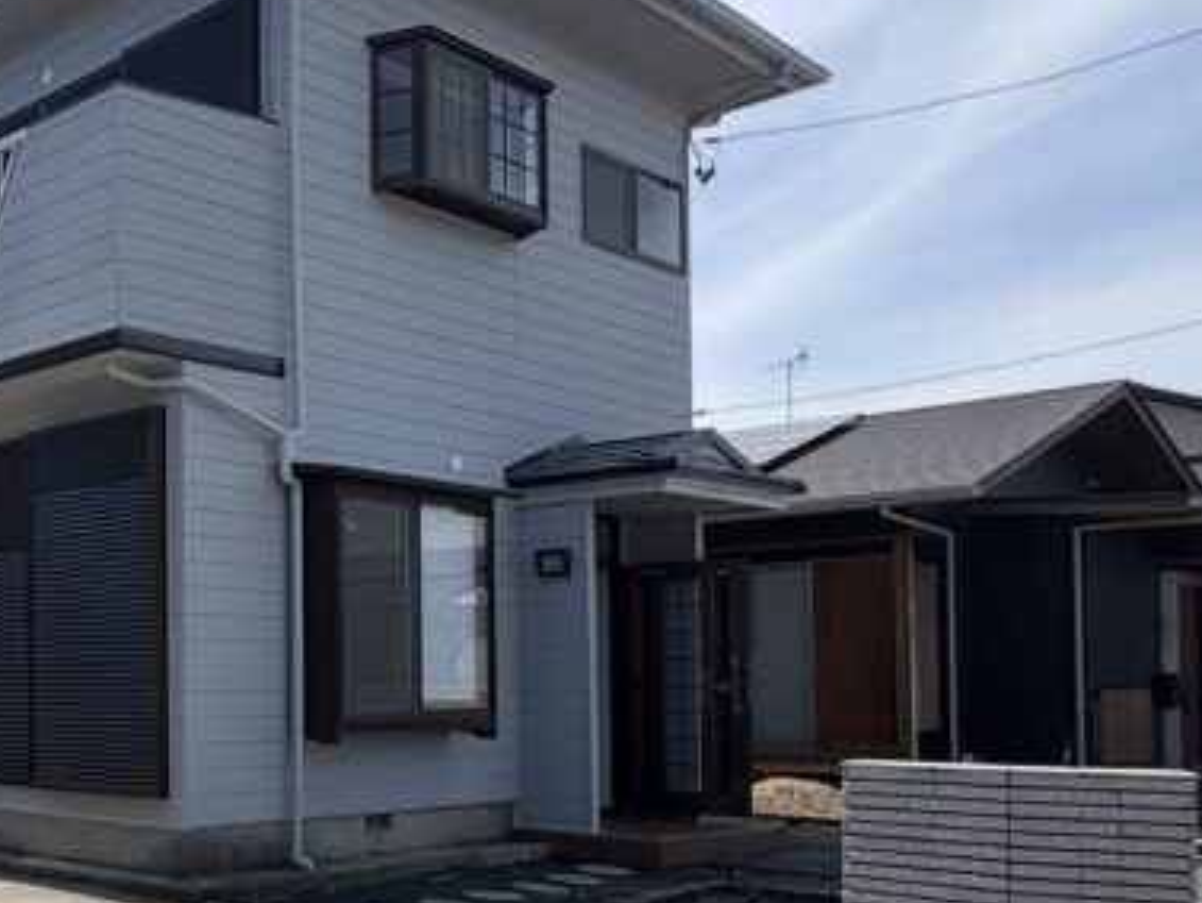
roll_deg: +0.1
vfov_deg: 36.9
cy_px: 664
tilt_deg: +0.9
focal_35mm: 38
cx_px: -328
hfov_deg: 35.3
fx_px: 1320
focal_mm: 2.22
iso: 50
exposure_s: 1/1748
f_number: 2.2
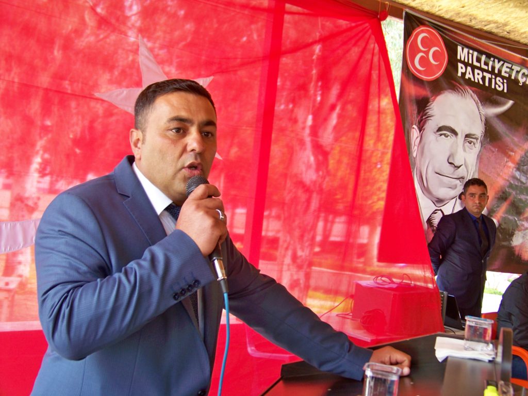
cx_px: 264
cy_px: 198
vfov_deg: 31.5
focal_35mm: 46
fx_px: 702
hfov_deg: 41.2
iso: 64
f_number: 3.2
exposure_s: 1/40
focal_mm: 9.36
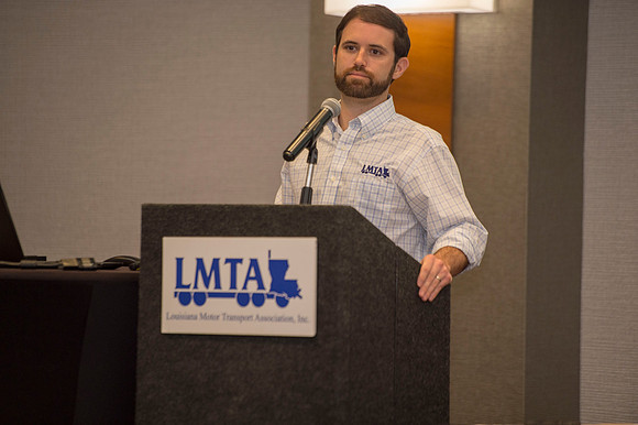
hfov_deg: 10.3
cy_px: 212
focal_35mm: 200
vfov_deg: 6.9
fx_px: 3542
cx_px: 319
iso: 1250
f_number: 2.8
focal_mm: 200
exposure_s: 1/320
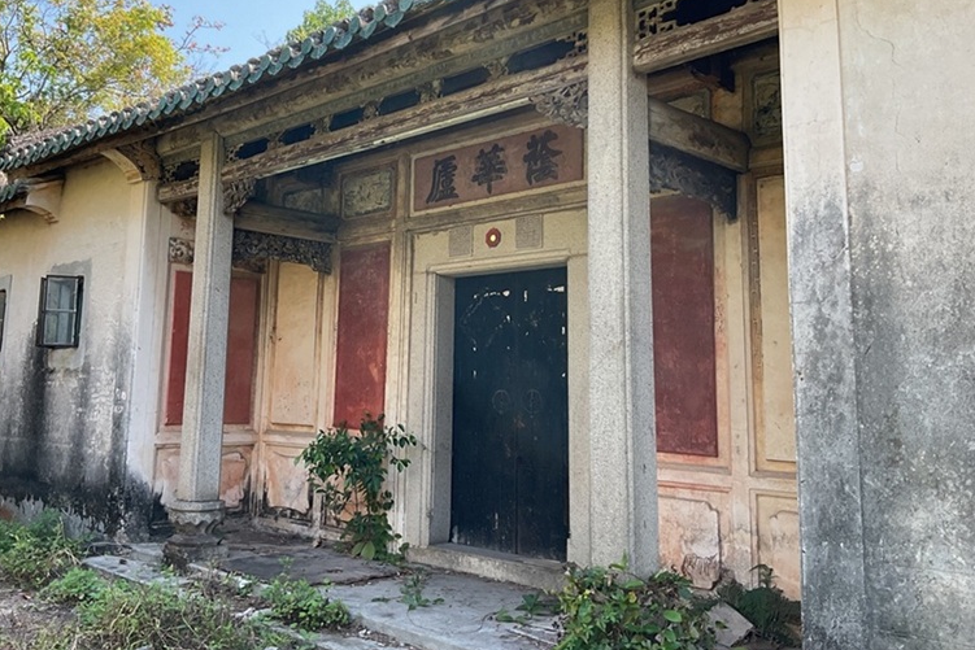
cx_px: 434
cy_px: 250
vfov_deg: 38.7
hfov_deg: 55.7
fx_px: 921
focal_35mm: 34
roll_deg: -0.1
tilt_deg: +8.6
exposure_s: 1/241
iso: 16
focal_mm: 3
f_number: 1.8
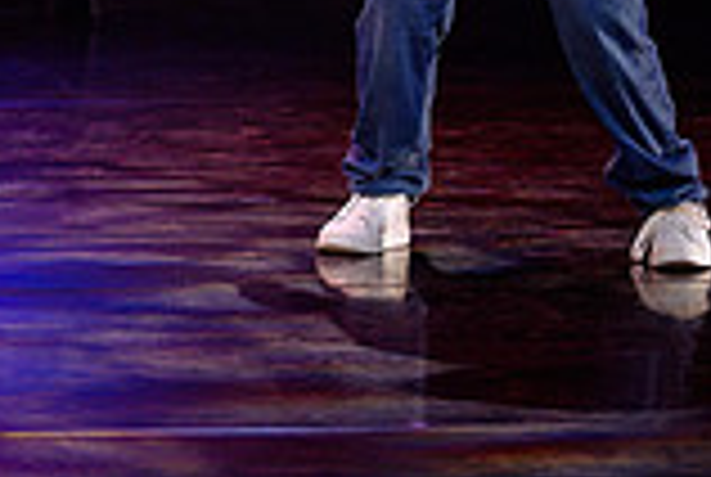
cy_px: -486
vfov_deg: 2.8
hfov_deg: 4.2
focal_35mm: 486
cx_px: -441
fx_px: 9616
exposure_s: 1/250
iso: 1600
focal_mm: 116
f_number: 2.8
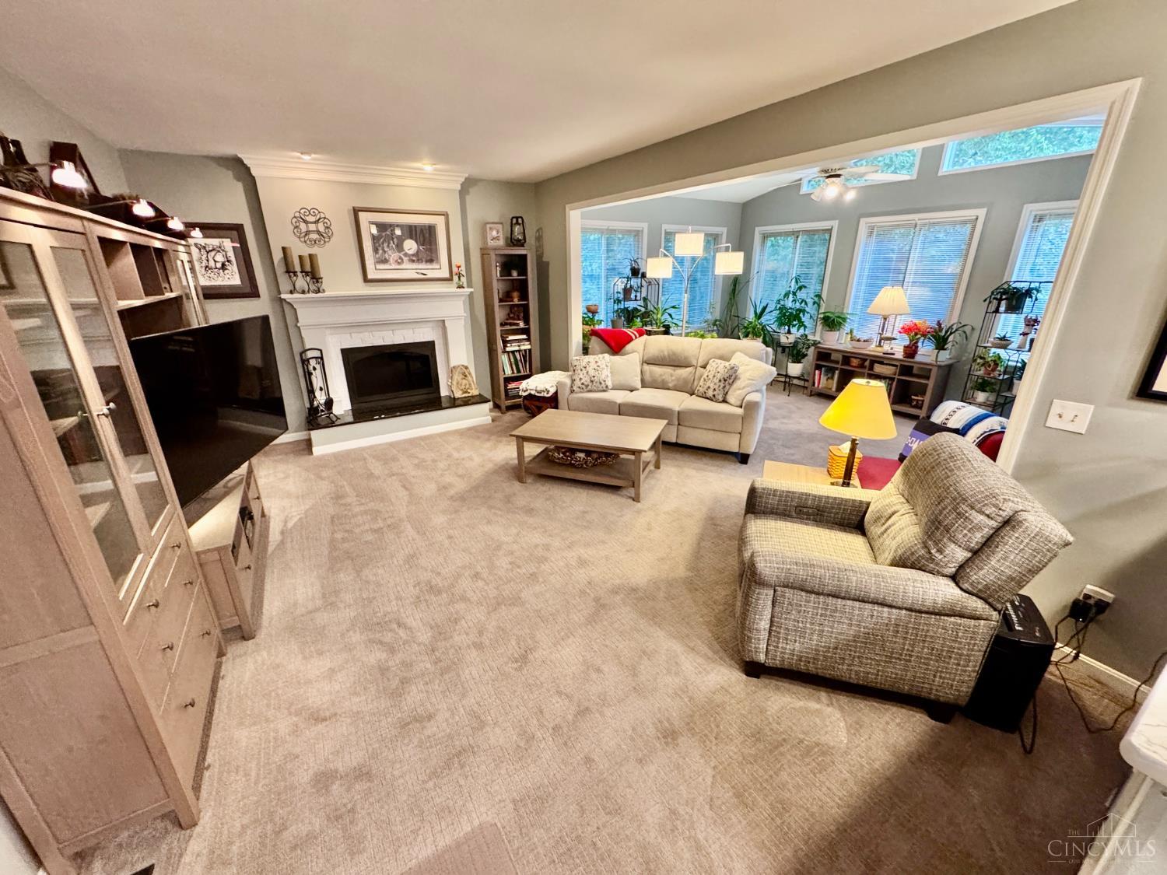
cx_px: 584
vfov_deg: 85.7
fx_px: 472
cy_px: 438
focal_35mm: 14
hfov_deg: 102.1
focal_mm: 2.22
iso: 400
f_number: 2.2
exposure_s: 1/60
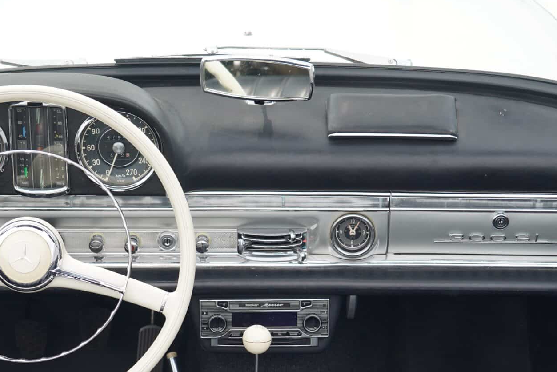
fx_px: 1486
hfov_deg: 21.2
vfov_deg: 14.2
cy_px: 289
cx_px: 232
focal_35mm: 96
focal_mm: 47
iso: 100
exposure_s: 1/80
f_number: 4.5
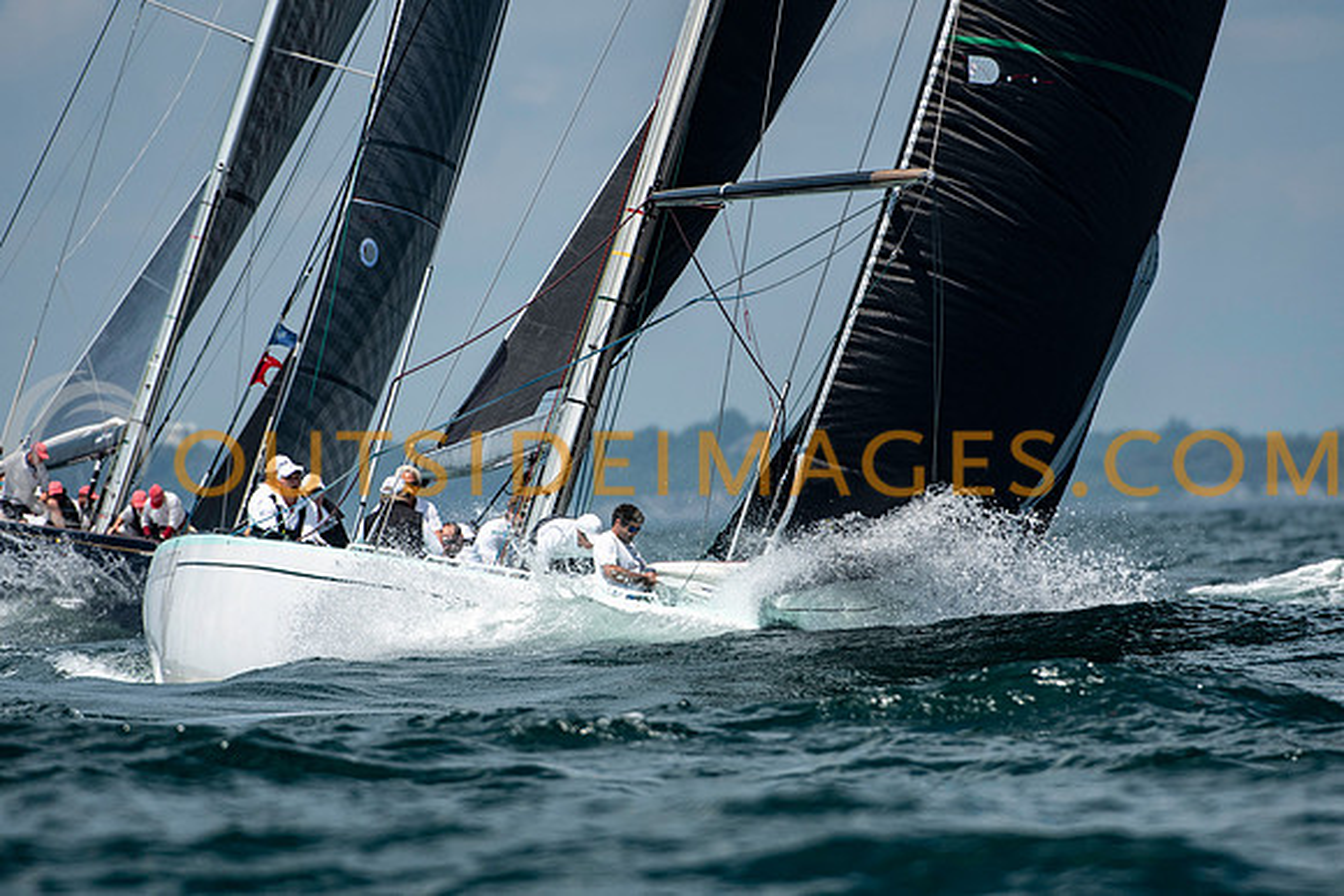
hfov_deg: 3.3
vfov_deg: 2.2
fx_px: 23326
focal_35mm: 625
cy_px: 448
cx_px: 672
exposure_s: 1/3200
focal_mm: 400
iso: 400
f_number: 5.6
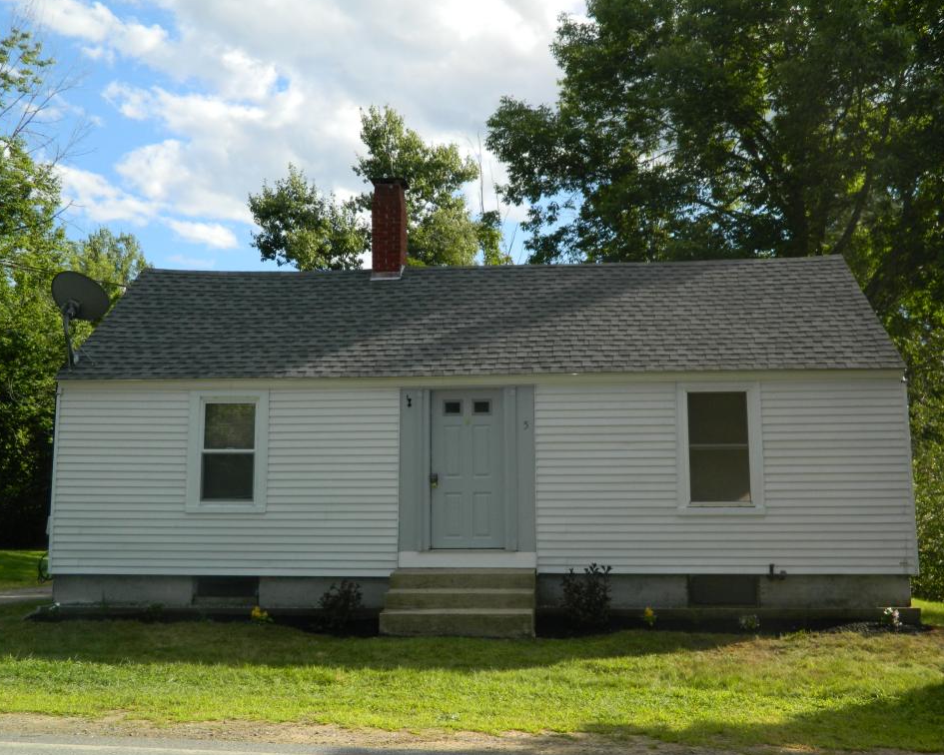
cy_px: 377
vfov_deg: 40.1
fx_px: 1034
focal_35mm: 37
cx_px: 483
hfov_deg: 49.1
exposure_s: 1/800
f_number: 3.3
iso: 110
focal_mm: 6.2
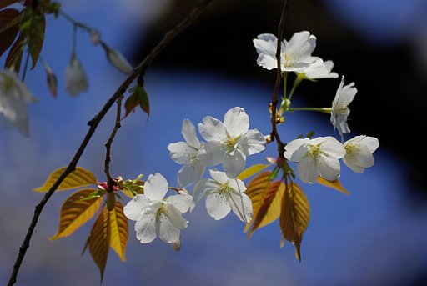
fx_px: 3207
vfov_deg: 5.1
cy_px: 143
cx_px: 214
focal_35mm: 270
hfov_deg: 7.6
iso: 100
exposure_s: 1/2000
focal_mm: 180
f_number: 3.5
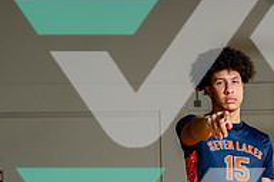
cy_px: 244
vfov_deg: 11.6
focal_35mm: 115
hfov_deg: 16.6
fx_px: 875
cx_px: 380
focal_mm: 38
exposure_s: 1/250
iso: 250
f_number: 5.6
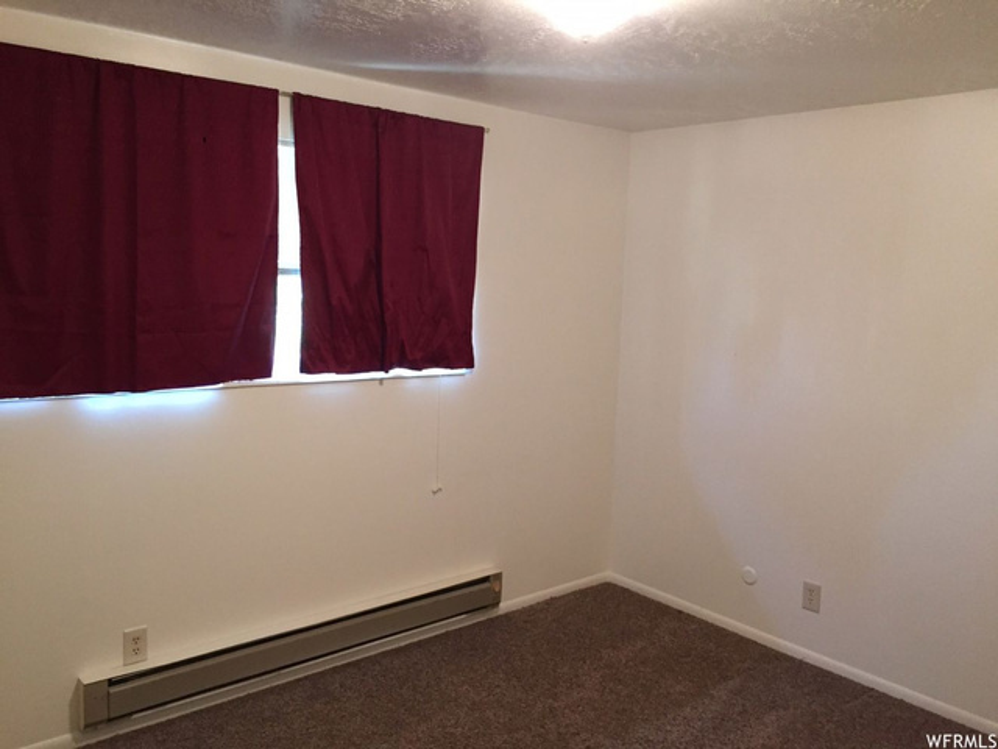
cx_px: 499
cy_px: 374
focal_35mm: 29
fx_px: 836
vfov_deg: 48.2
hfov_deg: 61.7
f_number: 2.2
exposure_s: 1/24
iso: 250
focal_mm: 4.15
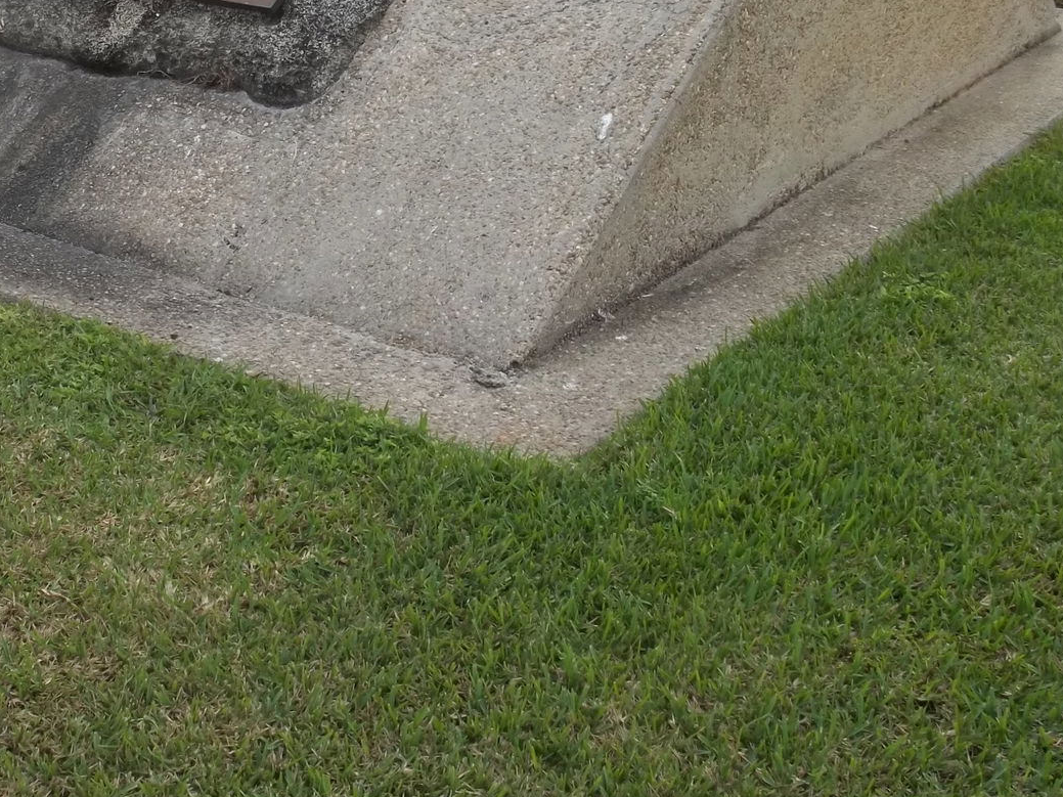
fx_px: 1873
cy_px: 185
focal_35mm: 61
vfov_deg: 23.7
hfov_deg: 31.3
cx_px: 308
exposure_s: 1/400
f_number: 3.3
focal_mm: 5.9
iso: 64
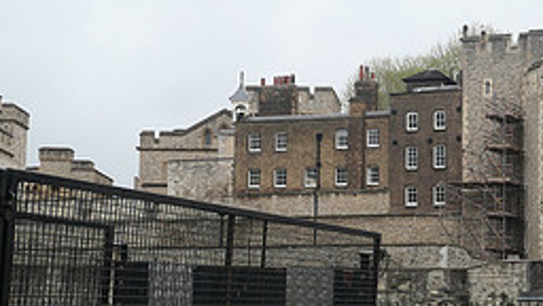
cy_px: 218
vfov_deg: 14.5
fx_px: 1195
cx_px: 471
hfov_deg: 25.0
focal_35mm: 83
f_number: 3.7
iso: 200
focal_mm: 12.8
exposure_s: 1/500
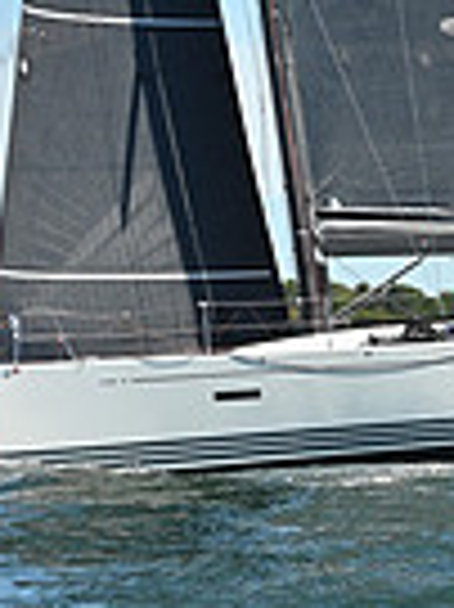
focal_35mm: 290
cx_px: 339
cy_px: -207
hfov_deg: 5.1
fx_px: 5079
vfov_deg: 6.8
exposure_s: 1/3200
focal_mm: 70
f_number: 4.5
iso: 320
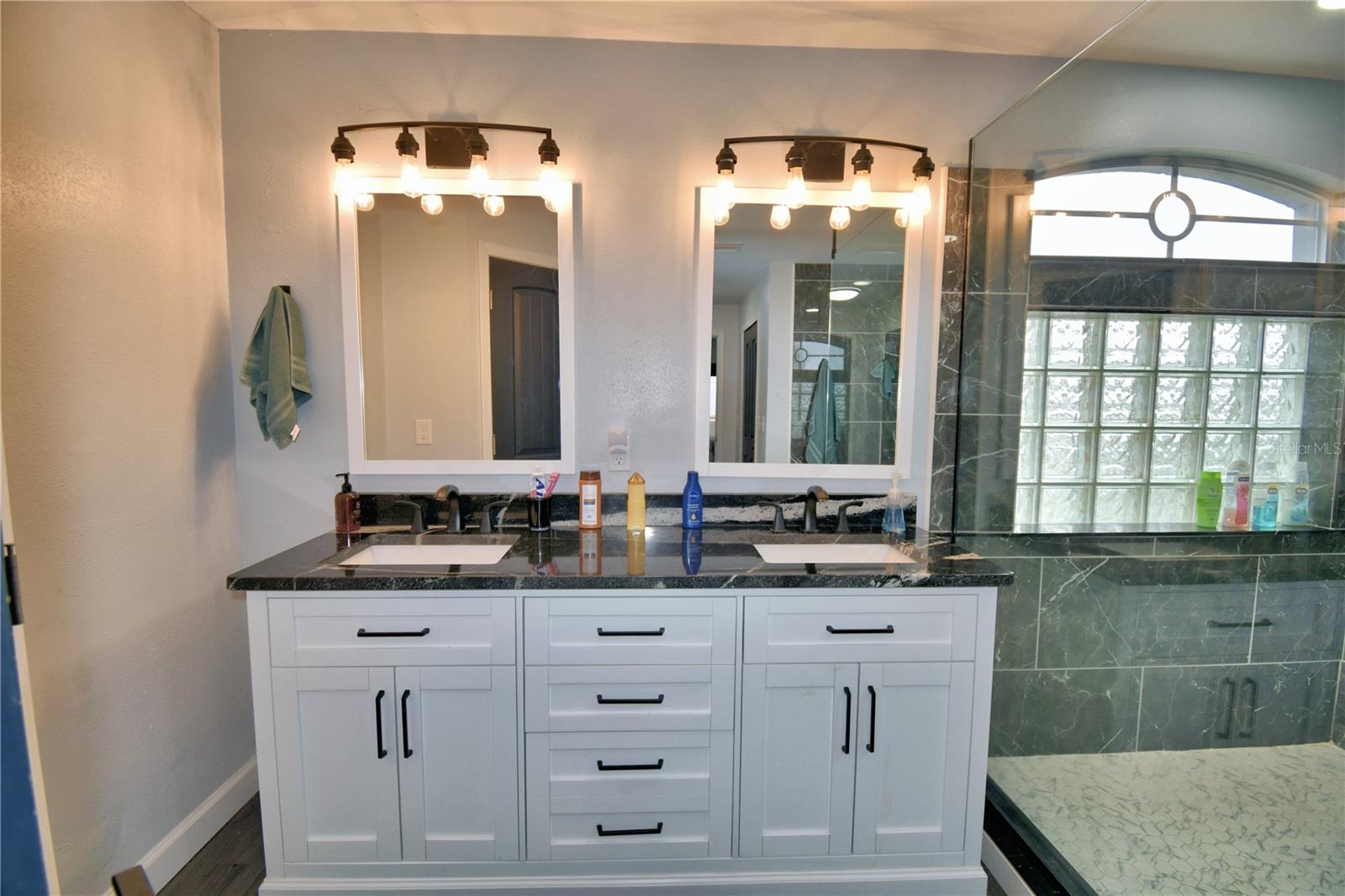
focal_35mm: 15
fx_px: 560
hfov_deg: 100.4
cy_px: 448
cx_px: 672
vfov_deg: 77.3
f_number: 4.5
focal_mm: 10
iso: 100
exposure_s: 1/60
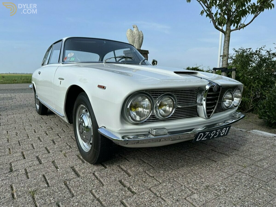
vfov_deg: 56.8
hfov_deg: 71.6
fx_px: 191
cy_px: 104
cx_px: 138
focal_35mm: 24
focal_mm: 6.86
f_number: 1.78
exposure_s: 1/4545
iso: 80
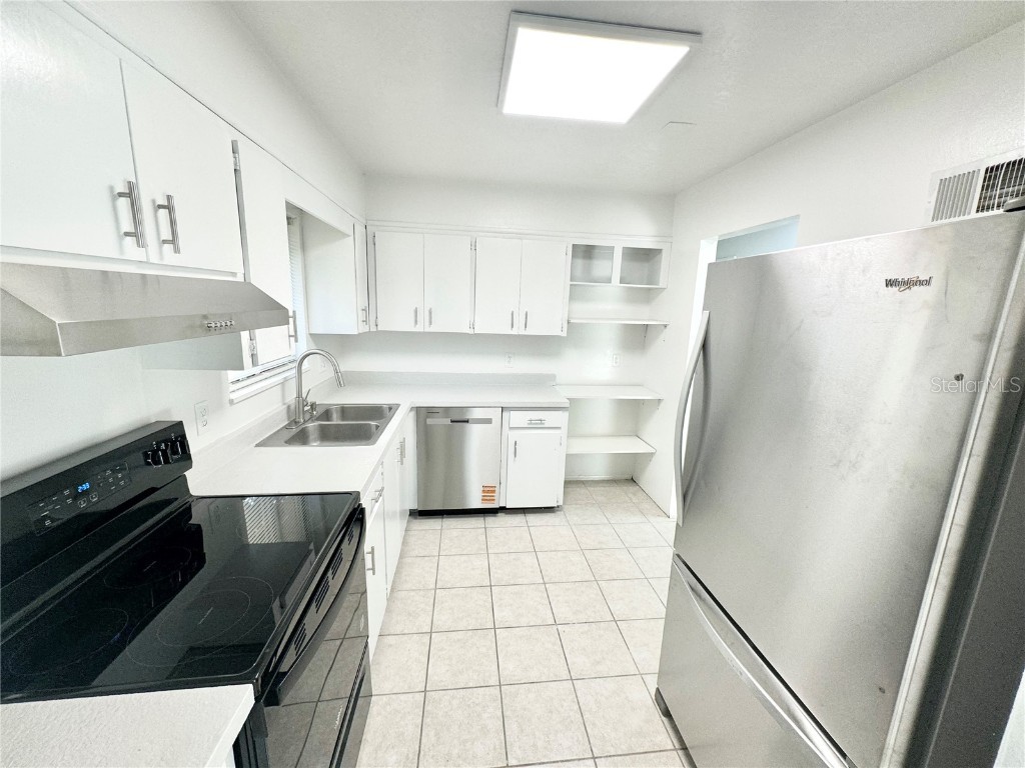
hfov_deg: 102.1
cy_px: 384
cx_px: 512
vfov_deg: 85.7
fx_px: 415
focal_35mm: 14
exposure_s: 1/120
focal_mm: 2.22
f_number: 2.2
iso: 125
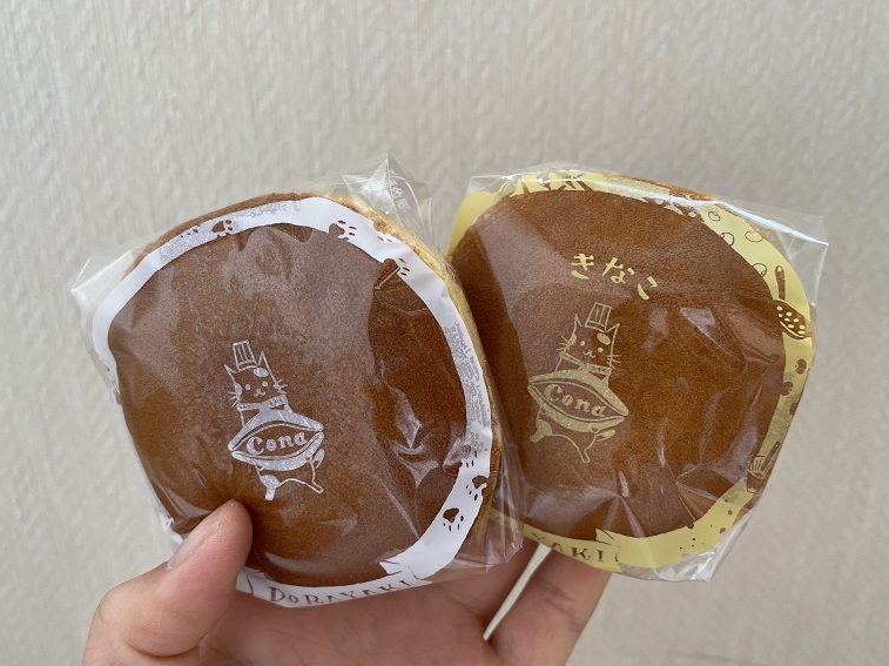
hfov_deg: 63.5
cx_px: 442
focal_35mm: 28
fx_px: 719
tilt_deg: -24.3
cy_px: 339
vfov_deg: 49.7
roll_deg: -0.2
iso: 80
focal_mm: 4.2
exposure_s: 1/121
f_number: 1.6
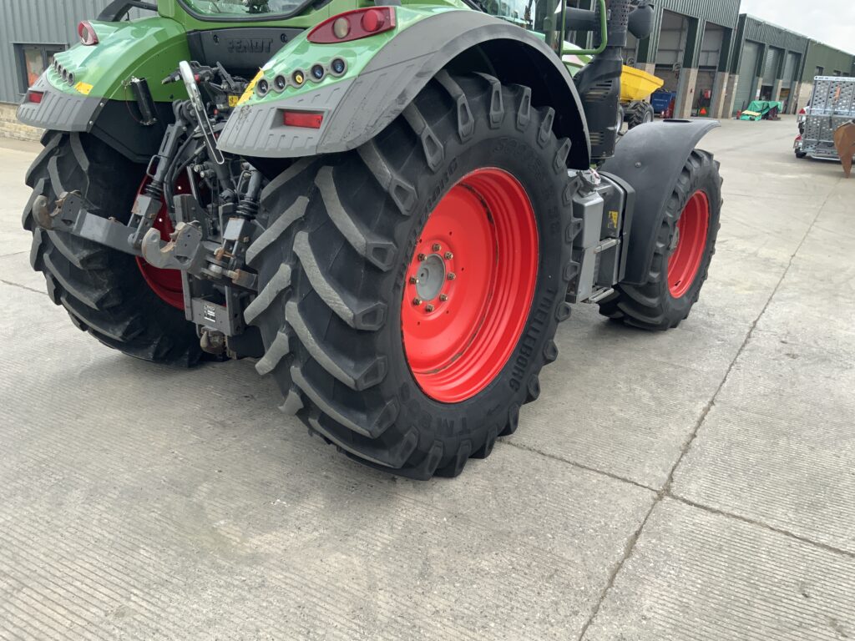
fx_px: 716
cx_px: 428
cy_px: 320
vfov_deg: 48.2
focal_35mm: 29
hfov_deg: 61.7
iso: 16
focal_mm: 3
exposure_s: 1/287
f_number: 1.8
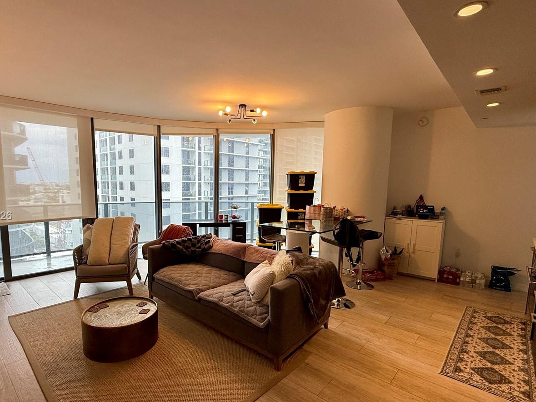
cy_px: 216
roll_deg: -0.6
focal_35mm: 19
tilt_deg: -6.1
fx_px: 294
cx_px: 234
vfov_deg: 68.6
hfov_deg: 84.3
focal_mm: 2.22
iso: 125
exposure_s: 1/120
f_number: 2.2
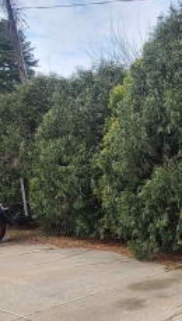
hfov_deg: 24.0
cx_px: 261
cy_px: 233
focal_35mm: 41
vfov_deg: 47.8
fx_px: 350
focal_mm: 2.2
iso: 50
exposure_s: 1/816
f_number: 2.2
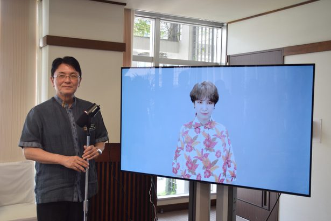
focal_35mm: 42
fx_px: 386
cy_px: 110
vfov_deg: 31.9
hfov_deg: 46.4
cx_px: 166
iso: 400
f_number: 5
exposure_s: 1/100
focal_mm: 28
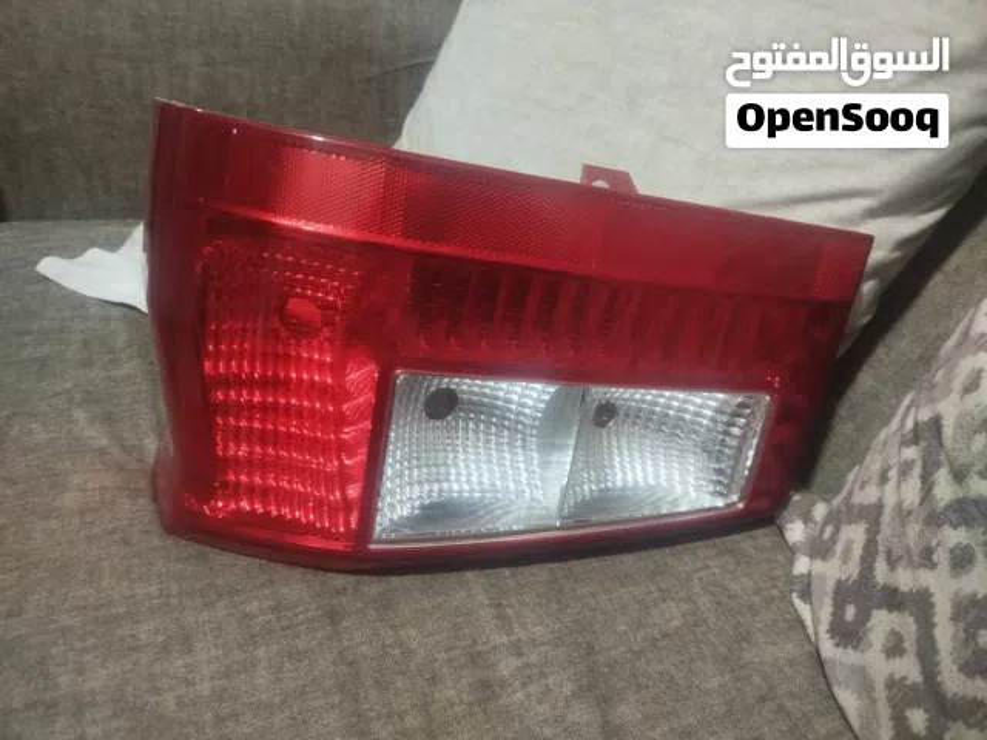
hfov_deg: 71.6
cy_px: 370
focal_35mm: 24
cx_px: 494
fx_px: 684
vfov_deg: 56.8
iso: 500
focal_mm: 5.31
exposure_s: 1/17
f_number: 1.7
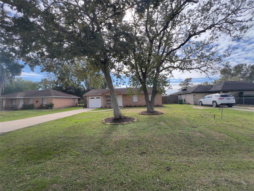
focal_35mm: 13
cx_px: 127
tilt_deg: +2.6
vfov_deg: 89.9
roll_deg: +1.8
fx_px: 95
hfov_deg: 106.2
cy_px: 96
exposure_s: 1/708
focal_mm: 1.57
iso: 32
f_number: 1.8
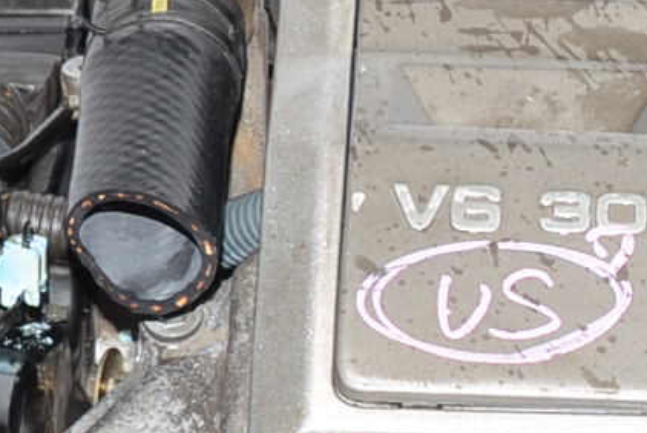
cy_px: 427
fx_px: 4082
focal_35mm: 227
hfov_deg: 8.9
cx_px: 903
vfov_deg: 6.0
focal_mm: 26
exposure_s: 1/60
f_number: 5
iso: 100
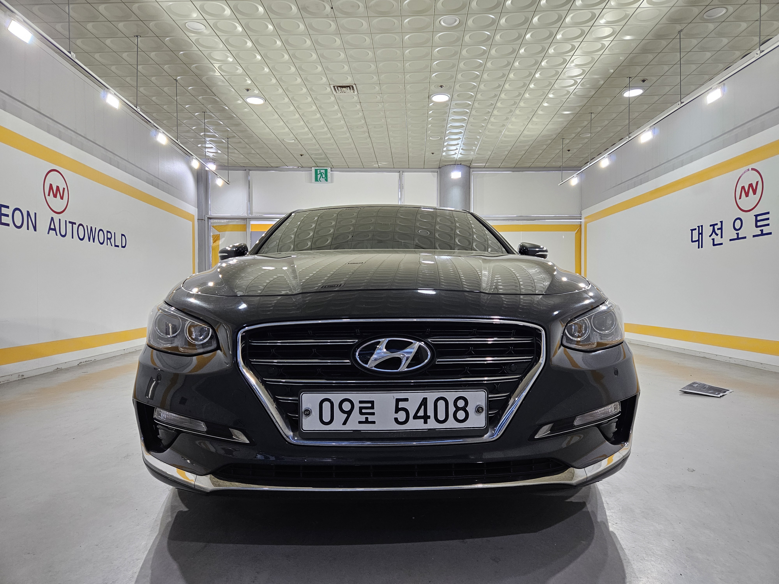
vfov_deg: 58.9
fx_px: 518
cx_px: 390
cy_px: 292
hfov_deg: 73.9
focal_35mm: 23
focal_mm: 5.4
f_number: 1.8
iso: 200
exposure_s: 1/120
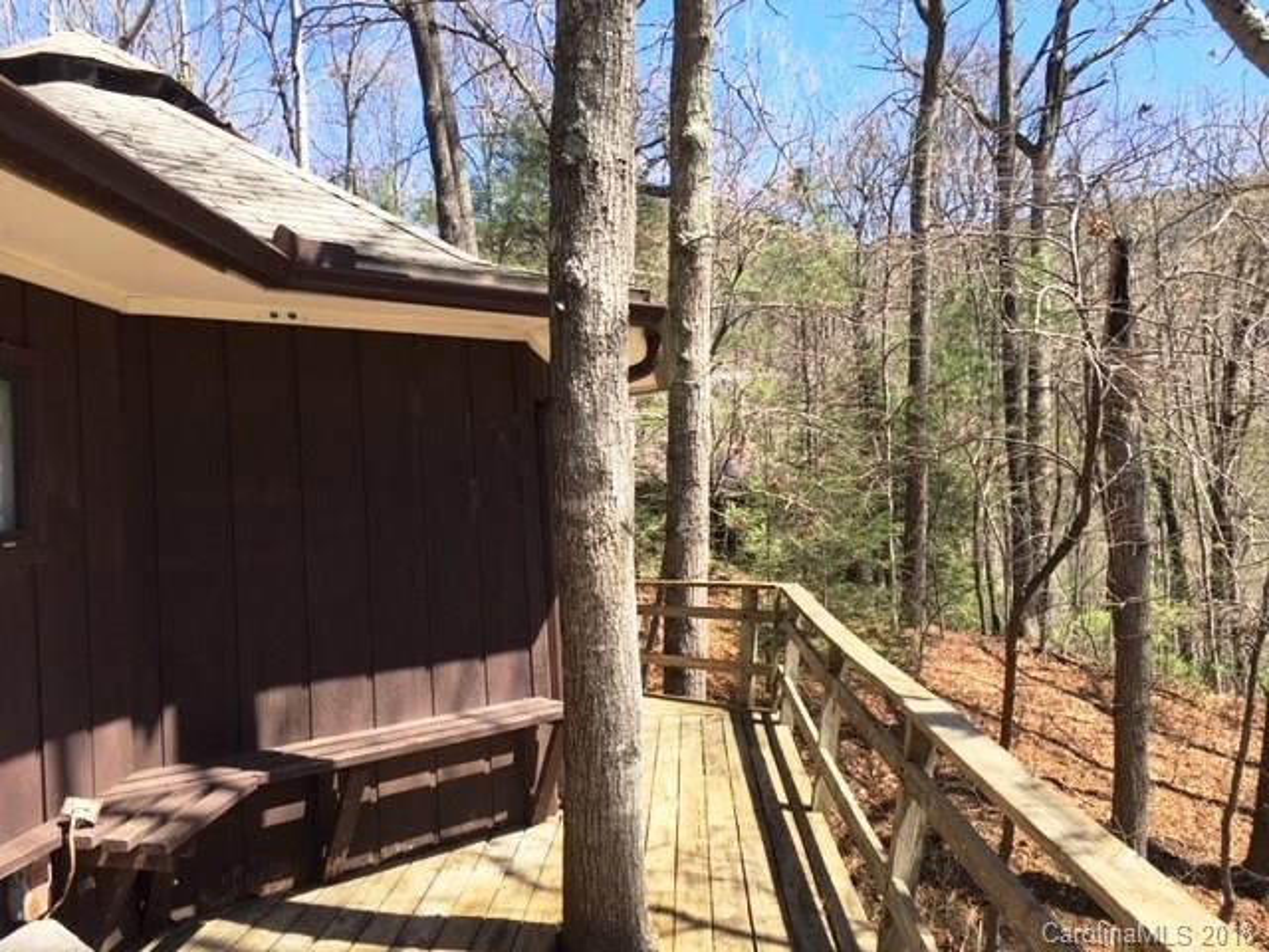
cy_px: 476
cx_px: 634
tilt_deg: +3.6
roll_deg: +2.7
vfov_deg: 48.2
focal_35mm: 29
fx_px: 1063
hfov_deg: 61.7
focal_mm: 4.15
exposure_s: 1/615
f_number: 2.2
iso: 25
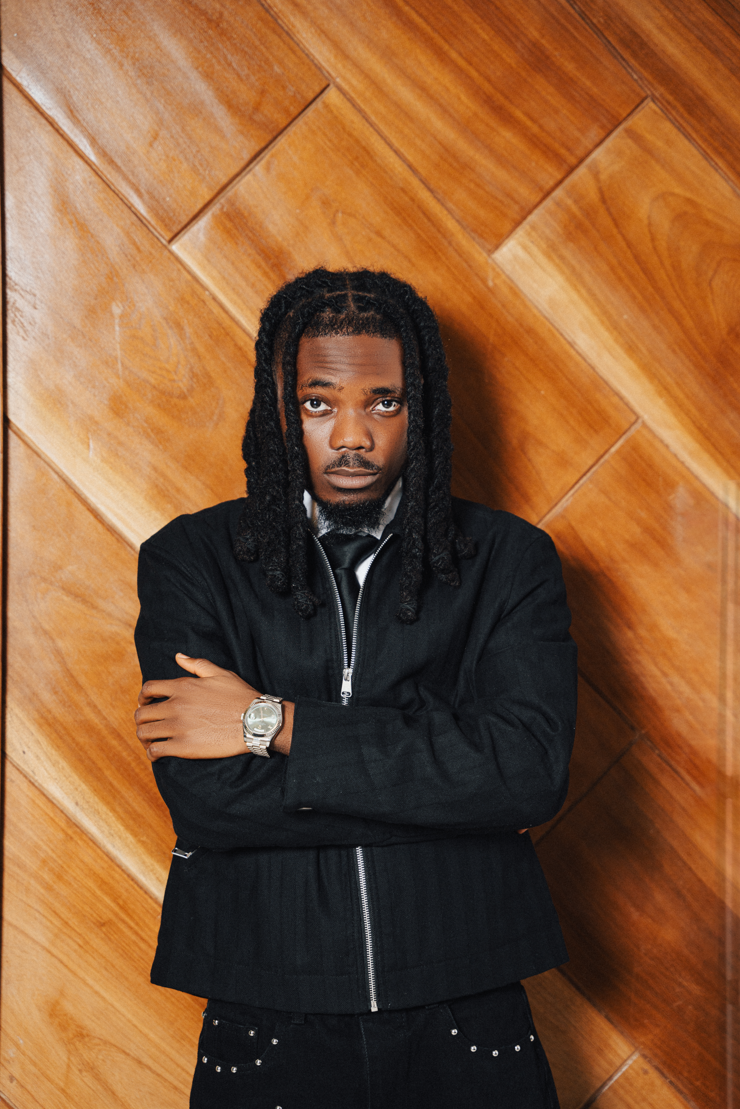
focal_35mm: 70
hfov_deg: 19.5
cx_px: 370
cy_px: 554
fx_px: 2157
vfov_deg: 28.8
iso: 400
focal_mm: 70
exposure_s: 1/160
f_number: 2.8
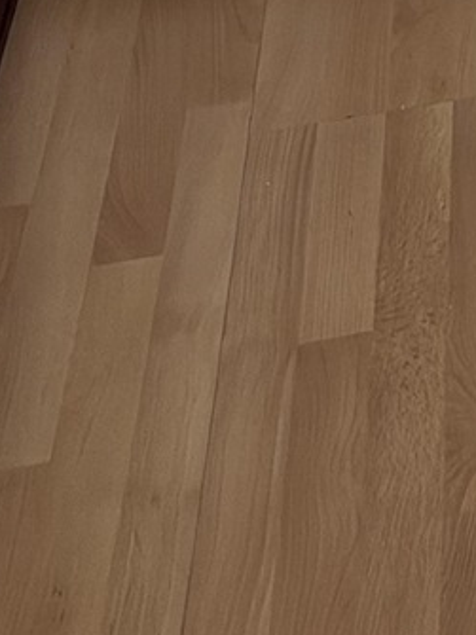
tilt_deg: -13.2
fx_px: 3027
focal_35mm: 165
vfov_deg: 10.3
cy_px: -921
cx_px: 1595
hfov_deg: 7.5
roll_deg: -4.1
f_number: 1.8
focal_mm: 6.93
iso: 200
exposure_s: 1/121
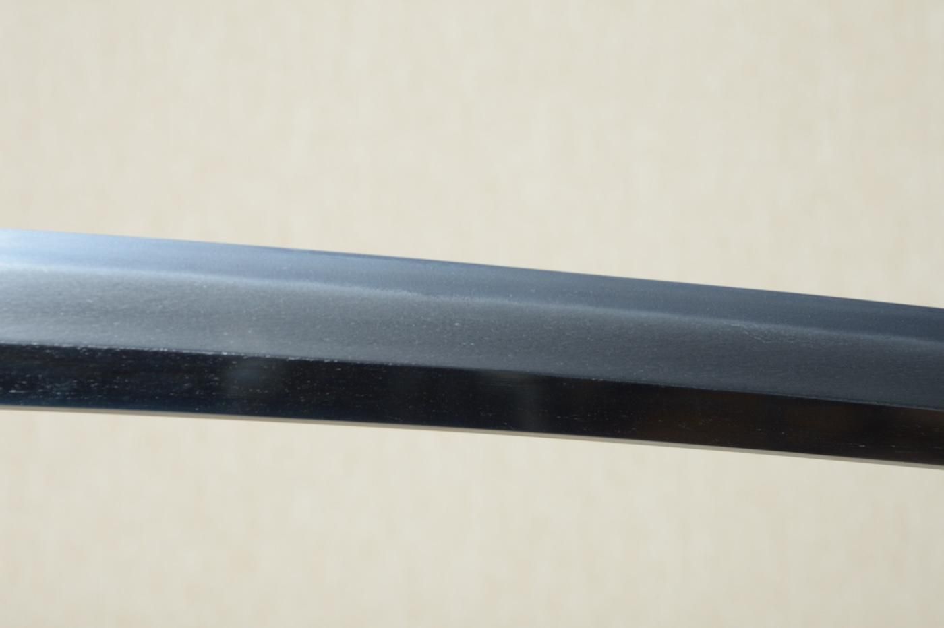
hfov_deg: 18.2
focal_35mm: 112
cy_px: 314
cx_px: 472
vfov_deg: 12.2
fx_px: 2948
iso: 400
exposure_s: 1/2
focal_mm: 75
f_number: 11
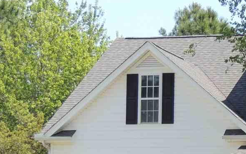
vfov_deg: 7.1
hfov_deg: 11.2
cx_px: 303
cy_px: 189
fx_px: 1227
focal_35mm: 183
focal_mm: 8.9
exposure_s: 1/400
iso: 100
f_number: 3.6
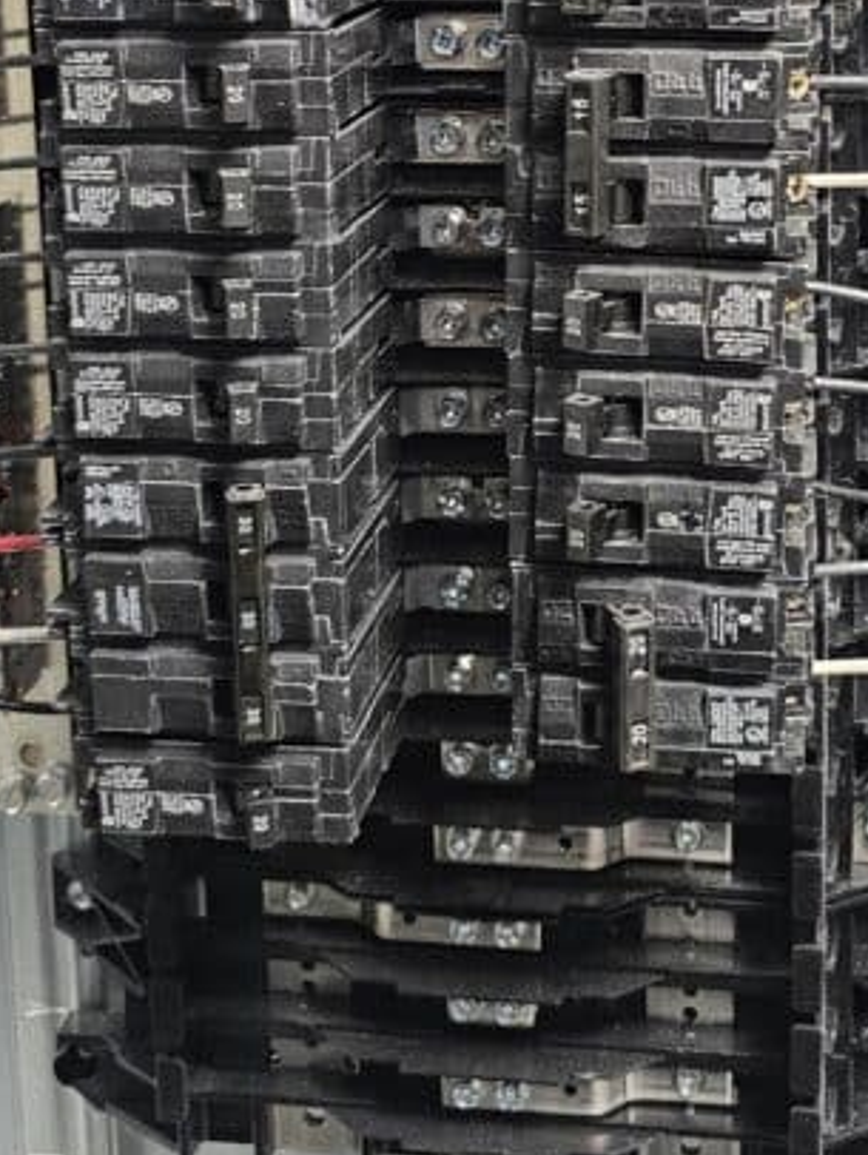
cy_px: 119
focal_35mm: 58
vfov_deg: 31.7
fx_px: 1937
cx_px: 603
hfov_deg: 25.1
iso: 500
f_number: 1.7
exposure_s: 1/60
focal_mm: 6.3
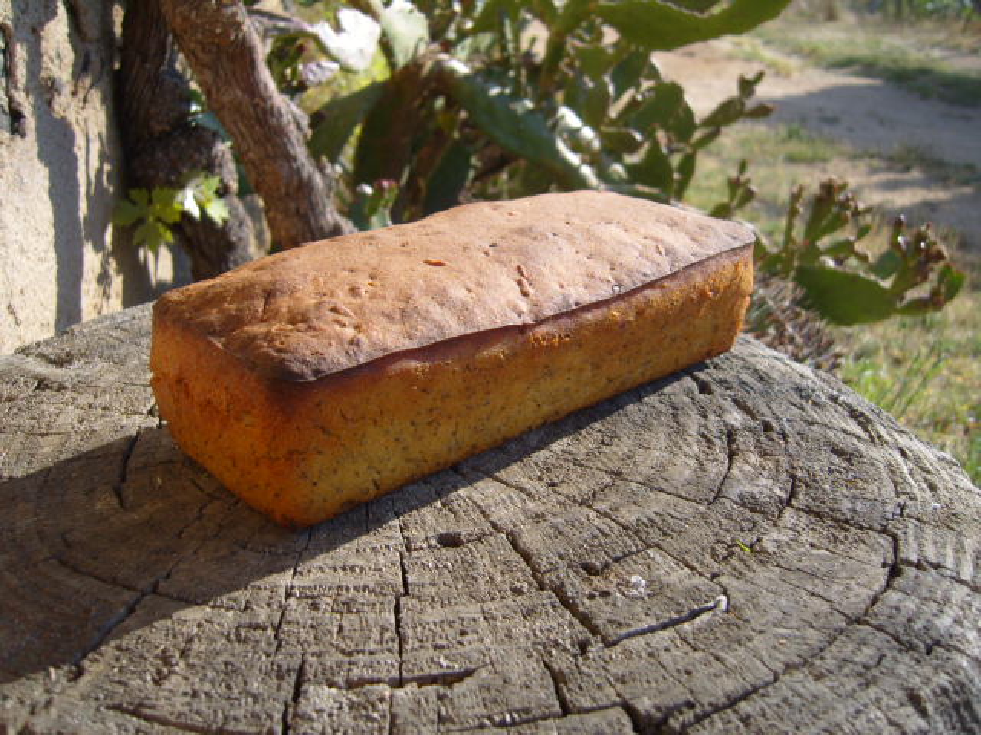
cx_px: 490
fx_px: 992
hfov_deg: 52.6
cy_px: 368
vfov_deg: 40.7
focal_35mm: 35
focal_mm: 7.4
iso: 80
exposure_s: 1/125
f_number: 7.1
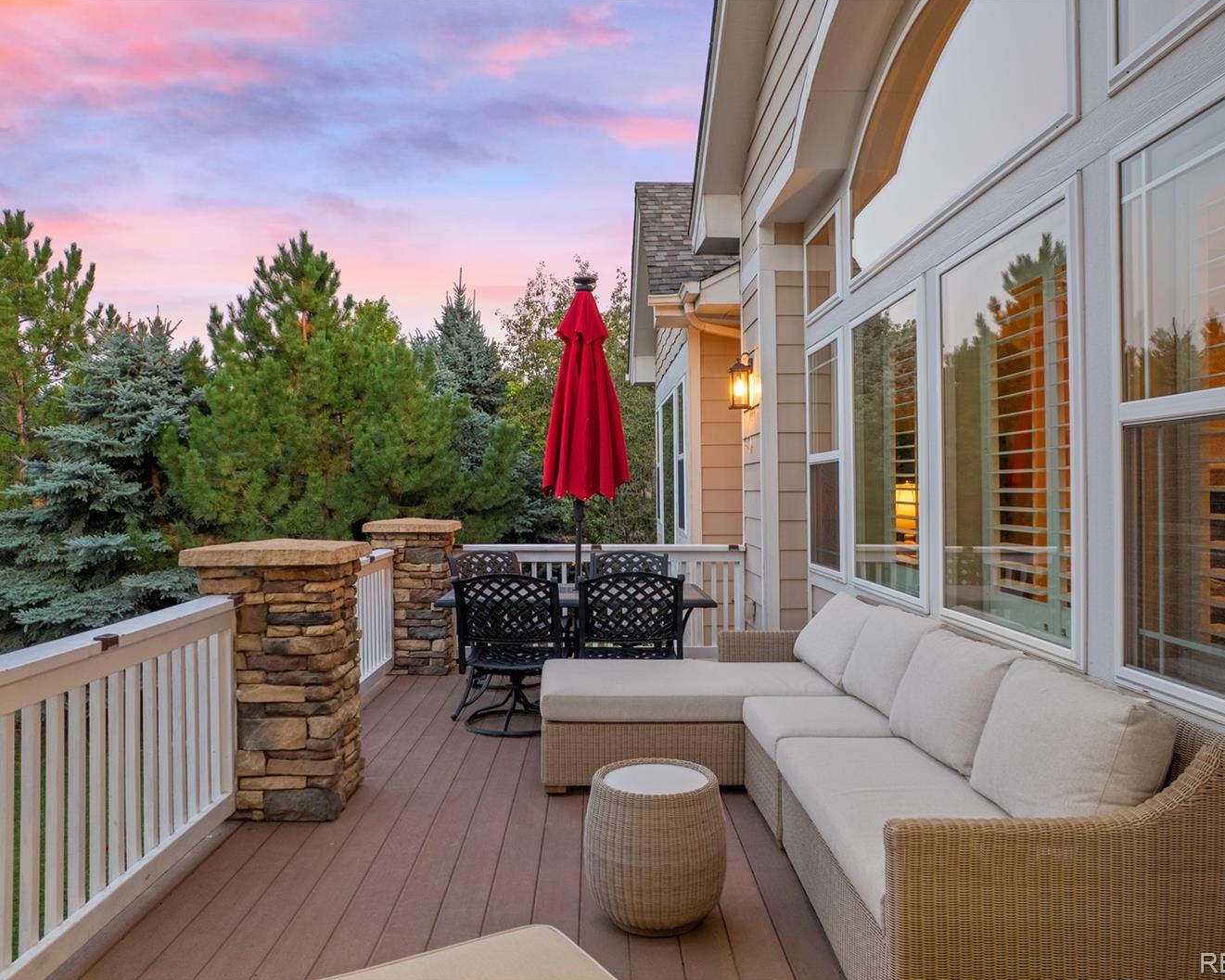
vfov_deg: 56.8
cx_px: 608
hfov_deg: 68.1
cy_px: 489
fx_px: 906
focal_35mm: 25
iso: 160
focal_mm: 8.38
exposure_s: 1/15
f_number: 2.8
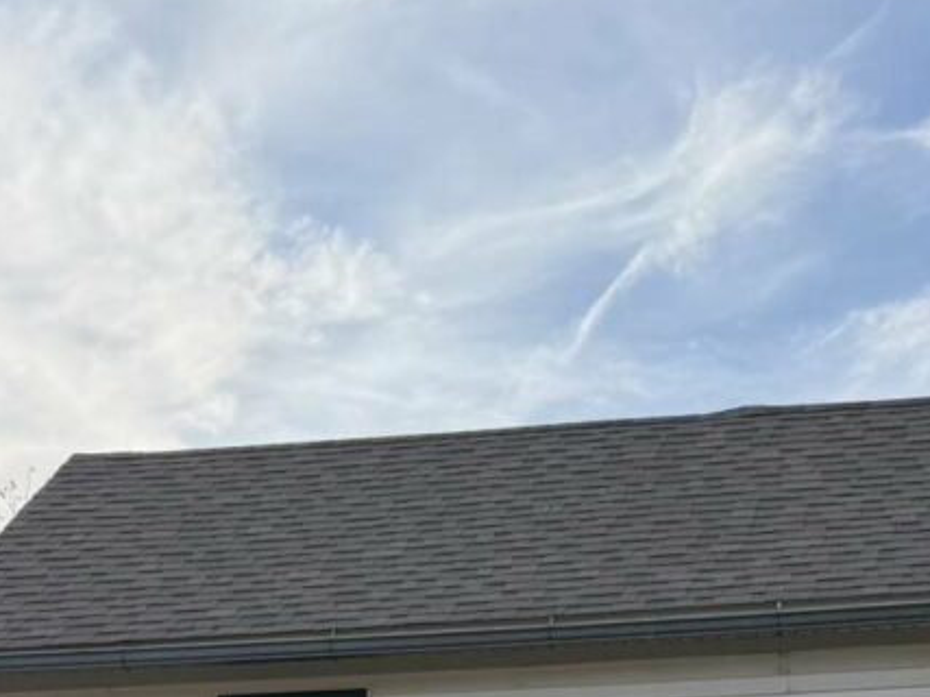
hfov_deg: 21.7
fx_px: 2417
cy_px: 1109
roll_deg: -0.4
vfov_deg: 15.0
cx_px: 372
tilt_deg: +3.7
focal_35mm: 90
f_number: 1.78
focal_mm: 6.76
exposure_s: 1/2169
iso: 100
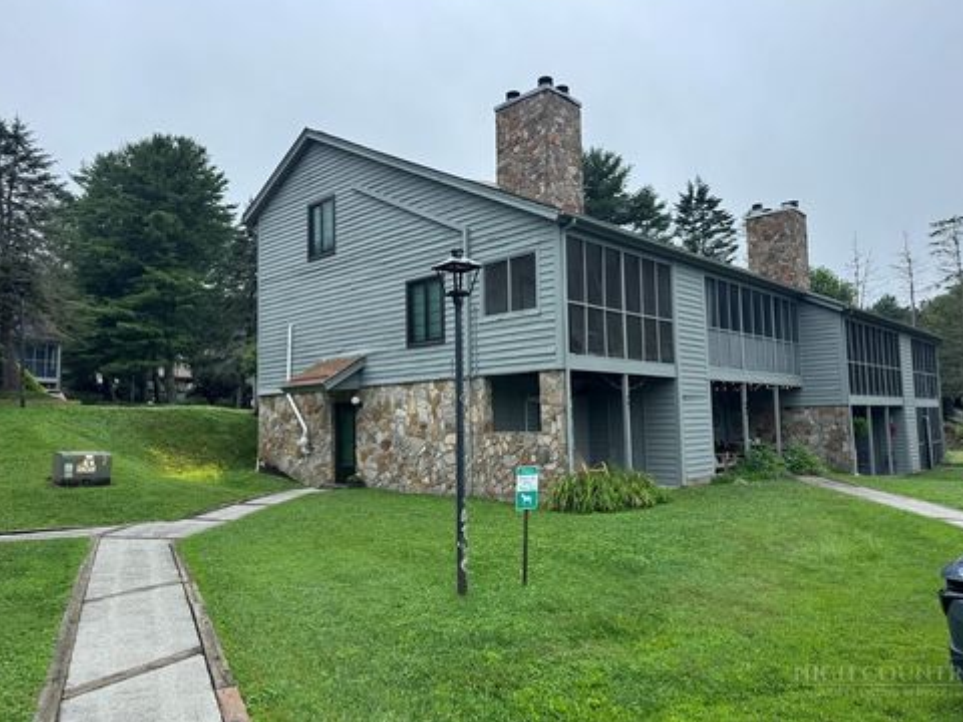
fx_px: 695
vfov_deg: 54.9
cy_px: 350
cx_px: 484
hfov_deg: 69.4
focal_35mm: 25
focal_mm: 6.76
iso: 80
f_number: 1.78
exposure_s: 1/1488
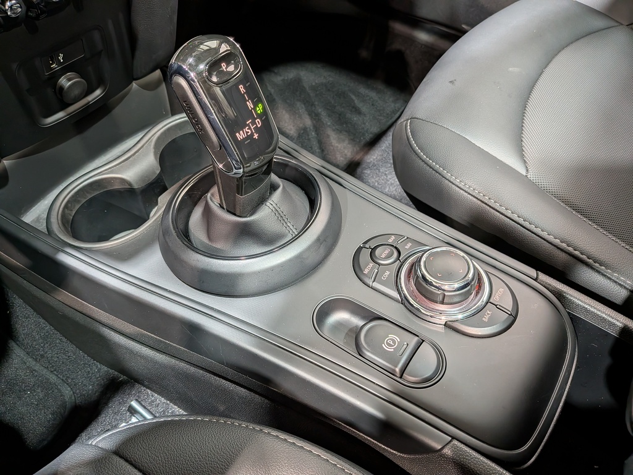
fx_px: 439
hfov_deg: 71.6
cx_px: 316
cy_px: 238
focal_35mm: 24
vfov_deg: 56.8
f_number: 1.7
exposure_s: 1/17.1
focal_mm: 4.53
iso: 54
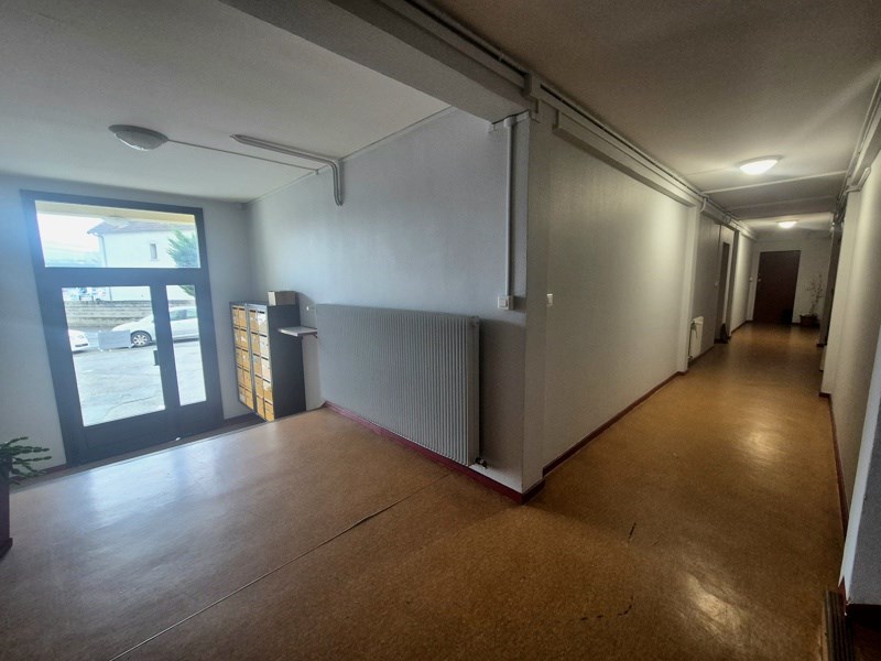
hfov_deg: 106.2
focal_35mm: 13
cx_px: 440
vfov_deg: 89.9
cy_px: 330
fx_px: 331
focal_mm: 2.2
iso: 250
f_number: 2.2
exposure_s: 1/100
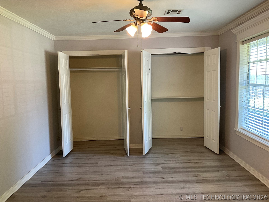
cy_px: 101
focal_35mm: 29
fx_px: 225
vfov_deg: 48.2
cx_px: 134
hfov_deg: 61.7
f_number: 1.8
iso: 64
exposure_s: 1/60
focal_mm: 3
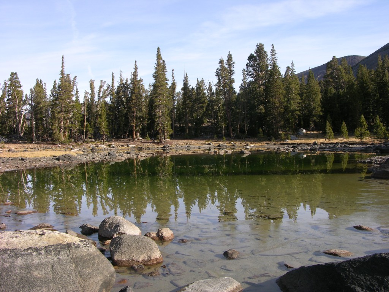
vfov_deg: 40.7
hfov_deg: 52.6
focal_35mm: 35
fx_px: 393
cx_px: 194
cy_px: 146
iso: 50
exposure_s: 1/171
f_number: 5
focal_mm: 8.9
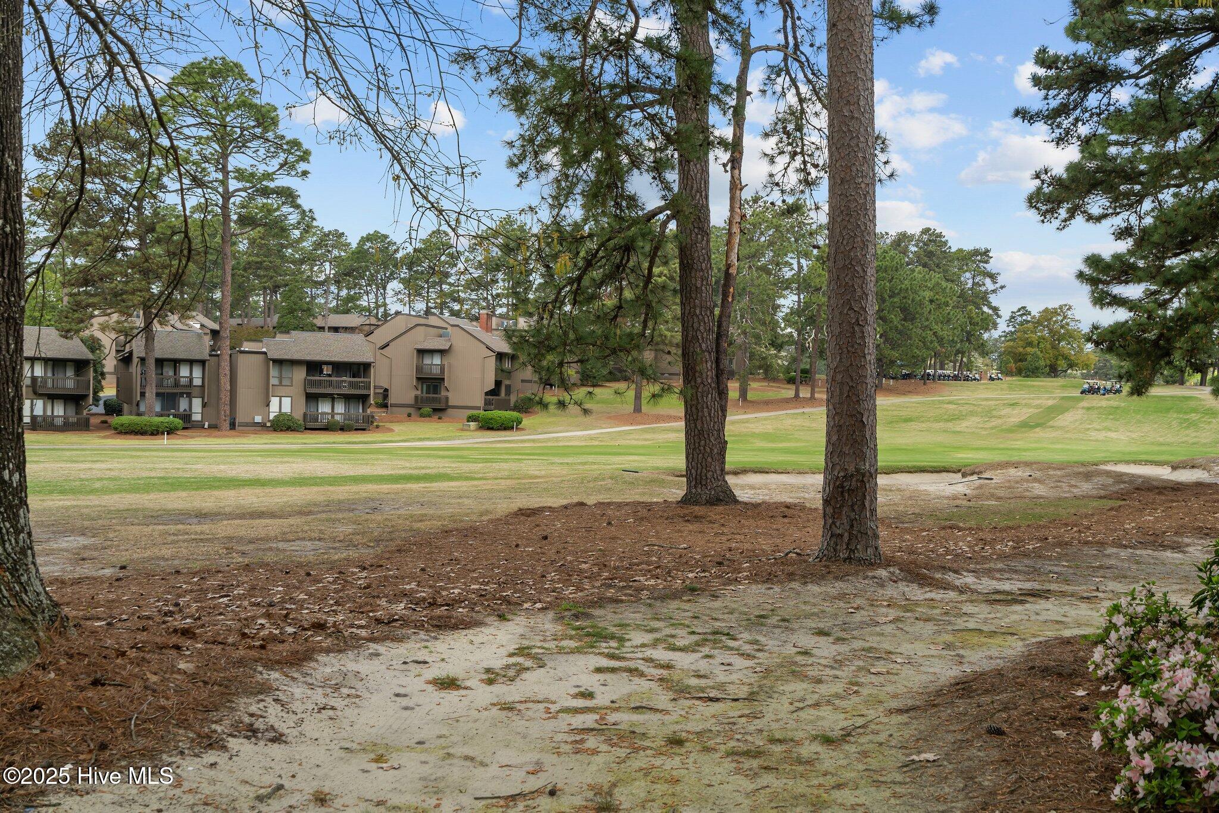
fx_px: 1185
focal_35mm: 35
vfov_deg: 37.8
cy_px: 406
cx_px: 610
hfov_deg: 54.4
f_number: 9
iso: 400
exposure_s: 1/250
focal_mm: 35
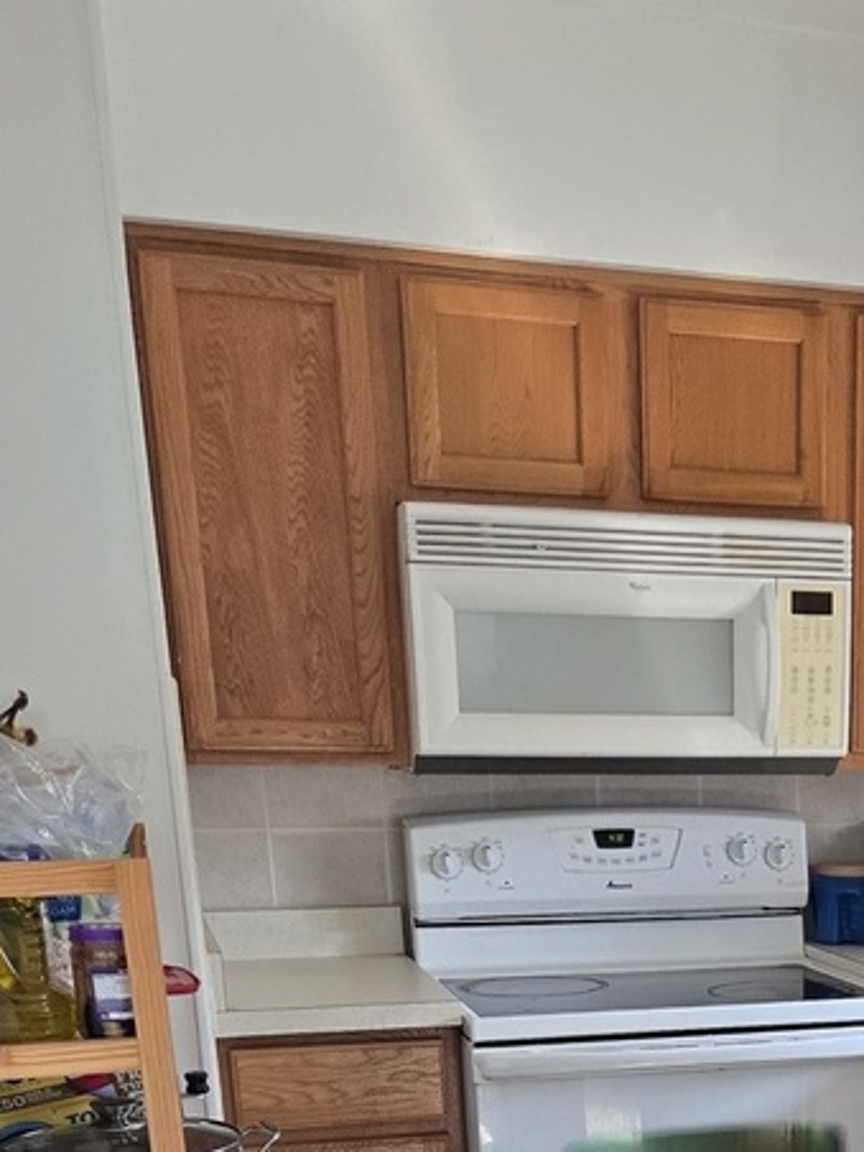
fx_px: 1830
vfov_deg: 30.8
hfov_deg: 25.3
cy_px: 1297
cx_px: 854
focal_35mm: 55
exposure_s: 1/180
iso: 125
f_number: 1.8
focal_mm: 5.4
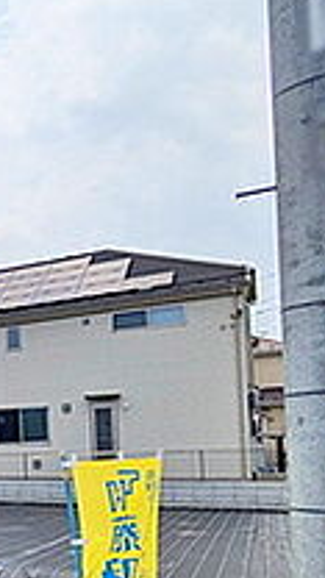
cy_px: 431
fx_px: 674
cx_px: -358
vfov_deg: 44.9
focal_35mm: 44
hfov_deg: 17.4
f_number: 2.2
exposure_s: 1/3704
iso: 47
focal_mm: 1.83
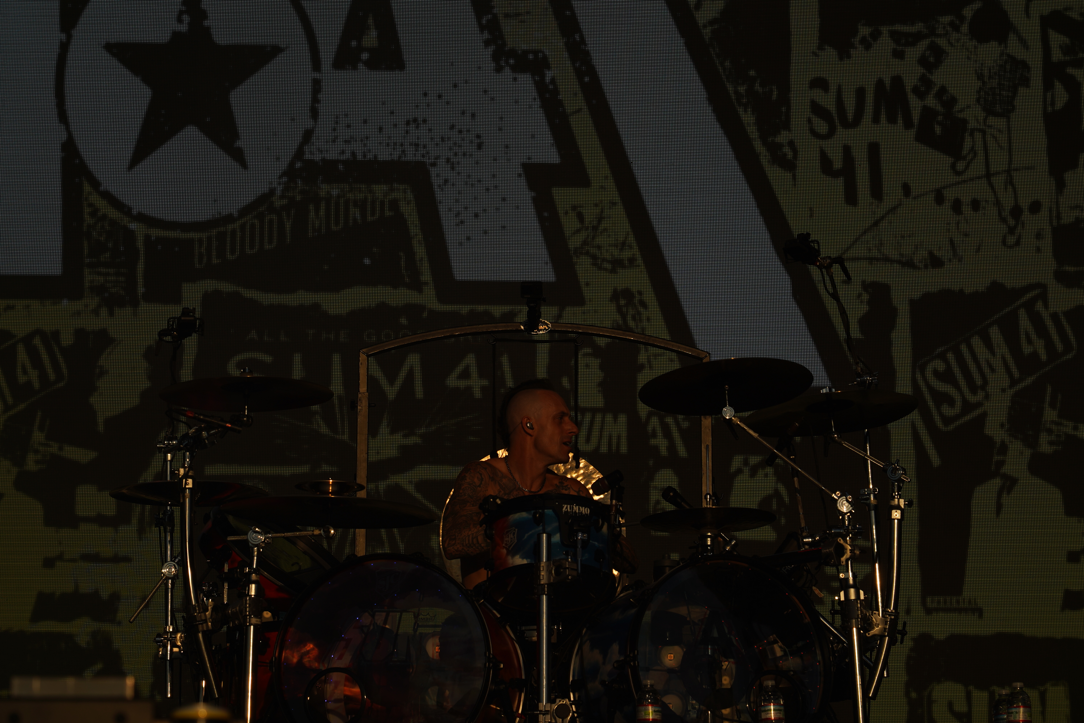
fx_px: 3161
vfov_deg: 13.0
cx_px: 542
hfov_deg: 19.5
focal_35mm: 105
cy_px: 362
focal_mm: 105
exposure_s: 1/1250
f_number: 8
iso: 100
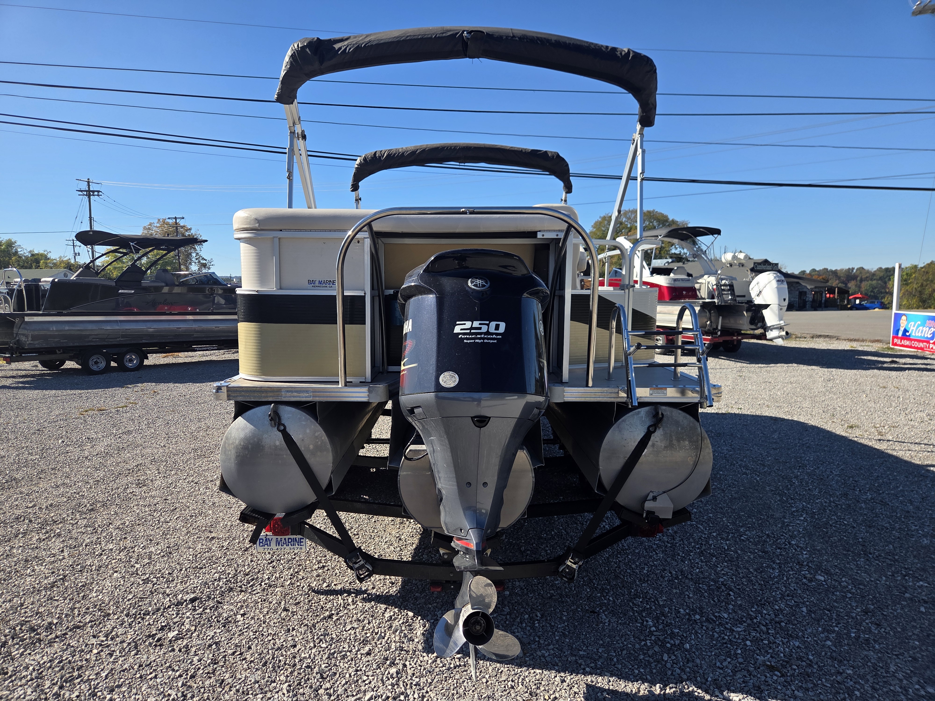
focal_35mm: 23
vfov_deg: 58.9
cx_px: 468
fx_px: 621
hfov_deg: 73.9
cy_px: 350
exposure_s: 1/3569
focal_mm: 5.4
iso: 80
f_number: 1.8
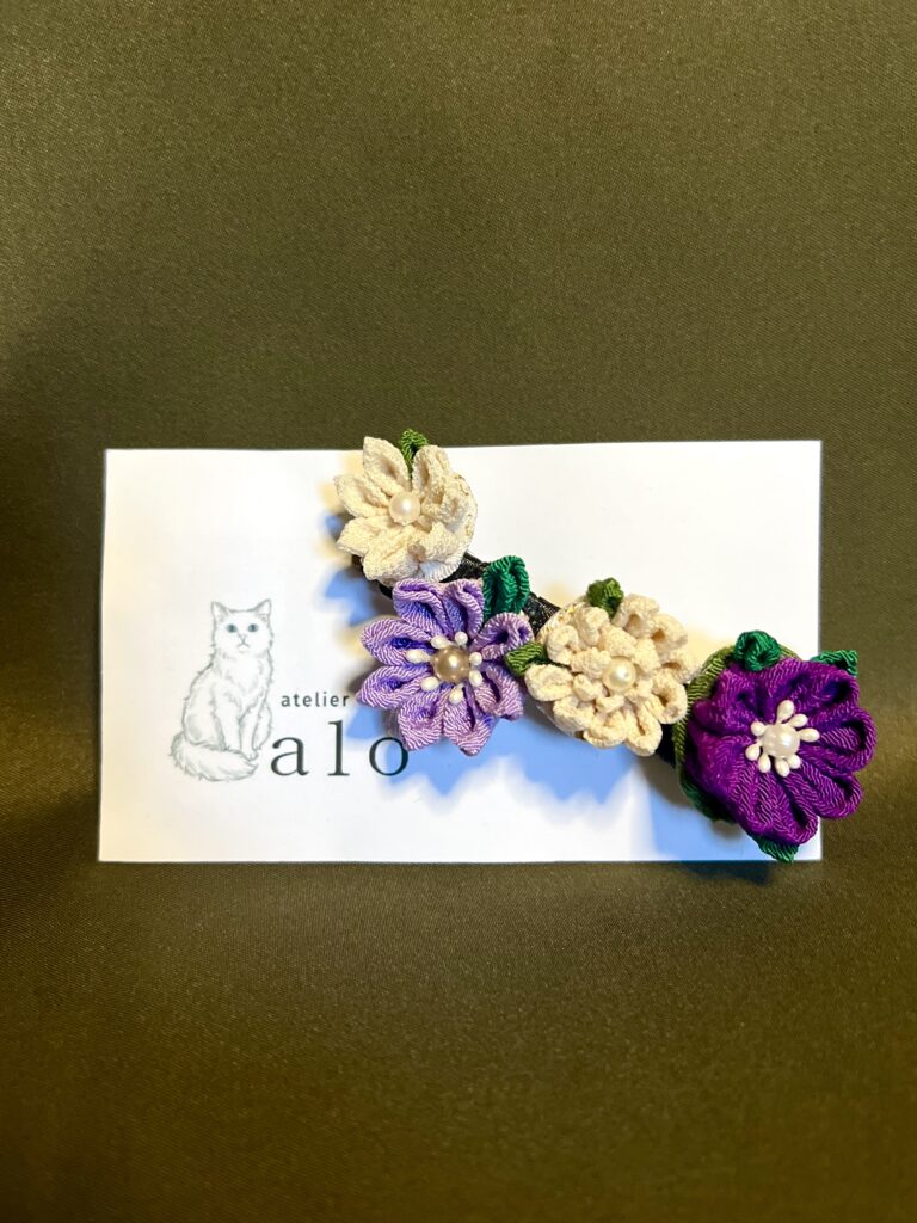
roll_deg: +1.8
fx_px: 918
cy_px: 612
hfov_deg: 53.1
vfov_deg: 67.3
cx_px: 458
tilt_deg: -22.0
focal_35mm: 26
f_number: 1.5
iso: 500
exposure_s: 1/54
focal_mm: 5.7
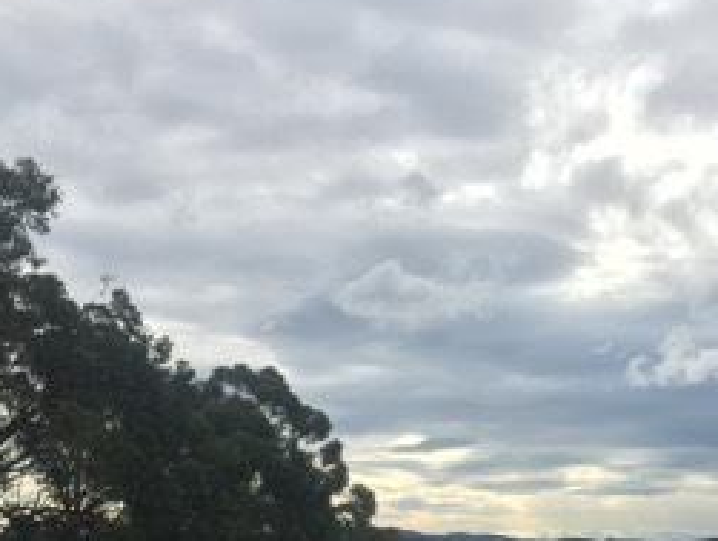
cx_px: 501
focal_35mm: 60
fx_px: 1246
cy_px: 515
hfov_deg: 31.8
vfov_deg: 23.6
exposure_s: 1/1647
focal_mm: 4.15
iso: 32
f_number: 2.2
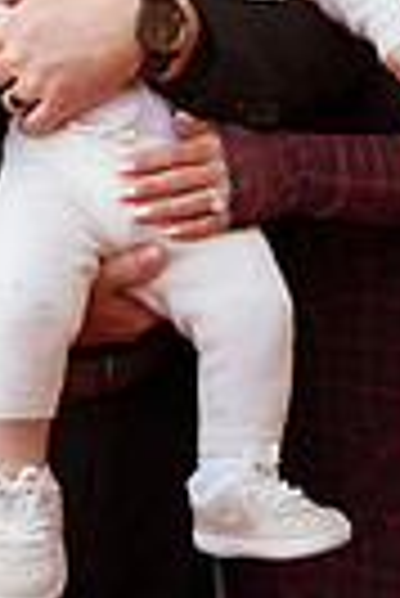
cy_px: -184
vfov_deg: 10.3
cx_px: 198
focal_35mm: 196
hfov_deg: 7.0
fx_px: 3258
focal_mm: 58
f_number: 1.4
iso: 125
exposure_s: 1/1000
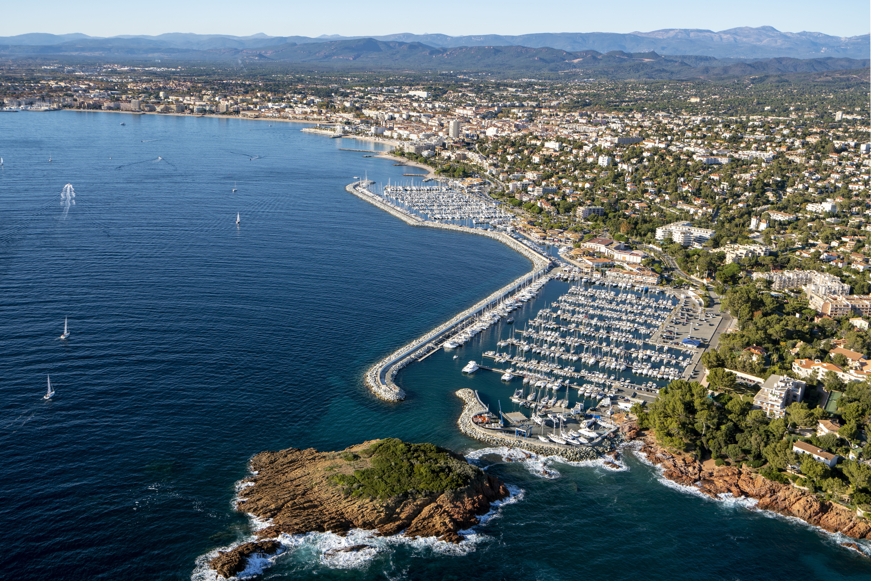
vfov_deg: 37.9
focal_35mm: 35
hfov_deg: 54.4
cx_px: 436
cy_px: 290
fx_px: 847
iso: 100
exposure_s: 1/320
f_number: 5.6
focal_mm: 35
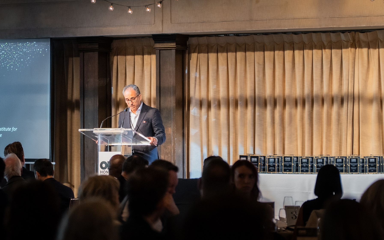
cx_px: 119
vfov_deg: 8.5
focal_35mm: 154
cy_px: 135
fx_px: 1612
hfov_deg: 13.6
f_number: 2.8
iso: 5000
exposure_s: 1/200
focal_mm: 96
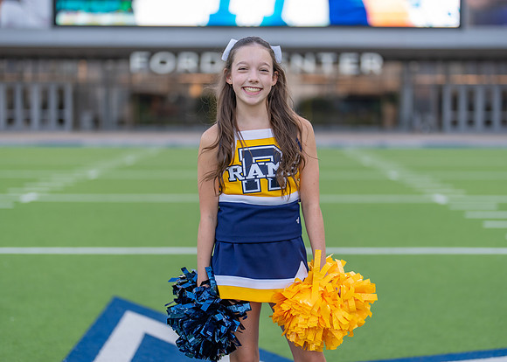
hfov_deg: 31.8
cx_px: 269
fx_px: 891
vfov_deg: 23.0
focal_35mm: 62
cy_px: 172
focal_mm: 50
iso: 100
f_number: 1.2
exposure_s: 1/500
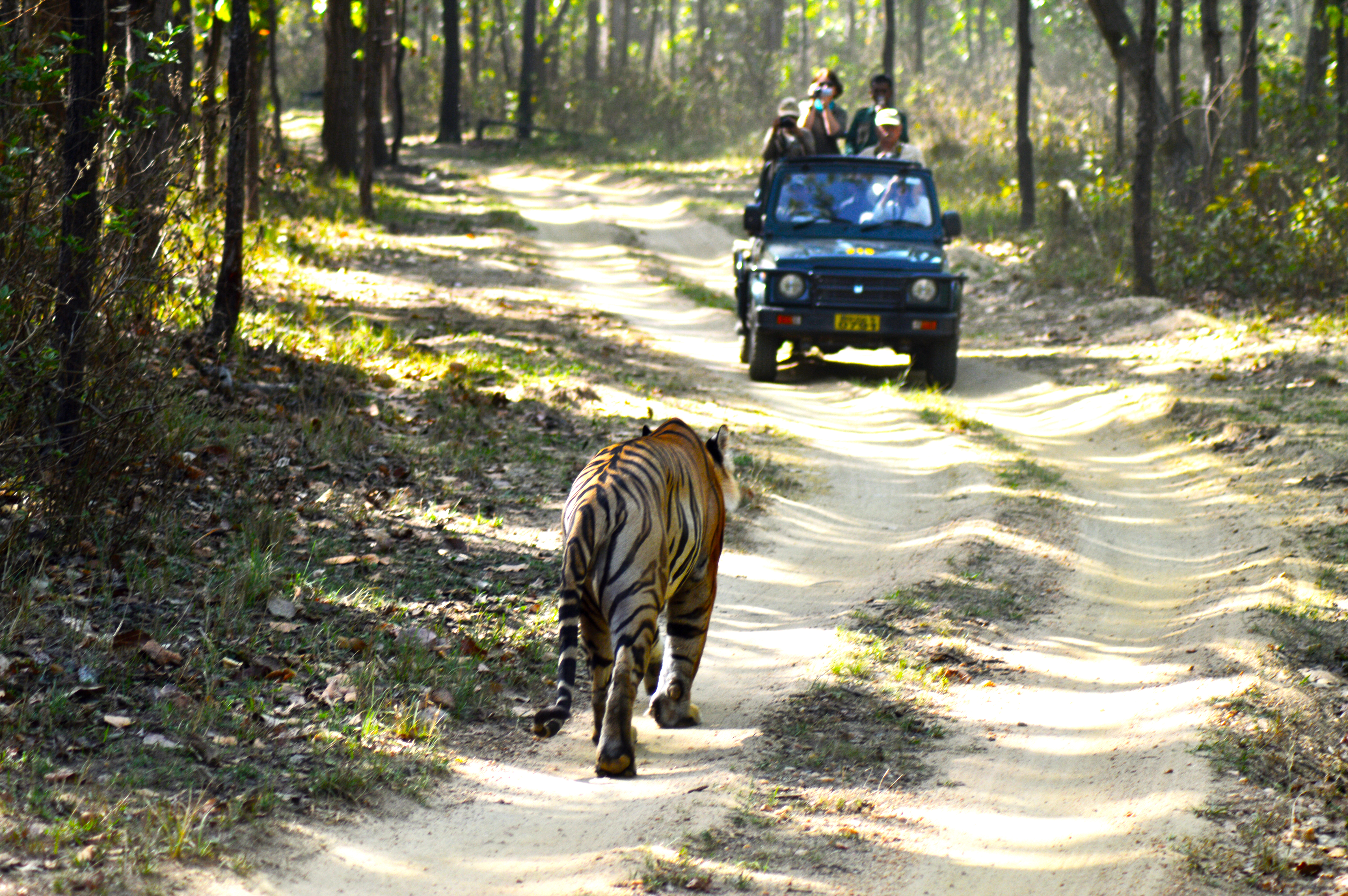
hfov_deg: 13.7
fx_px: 5612
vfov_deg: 9.1
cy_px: 448
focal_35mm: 150
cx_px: 674
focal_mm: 100
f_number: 4
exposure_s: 1/500
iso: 100
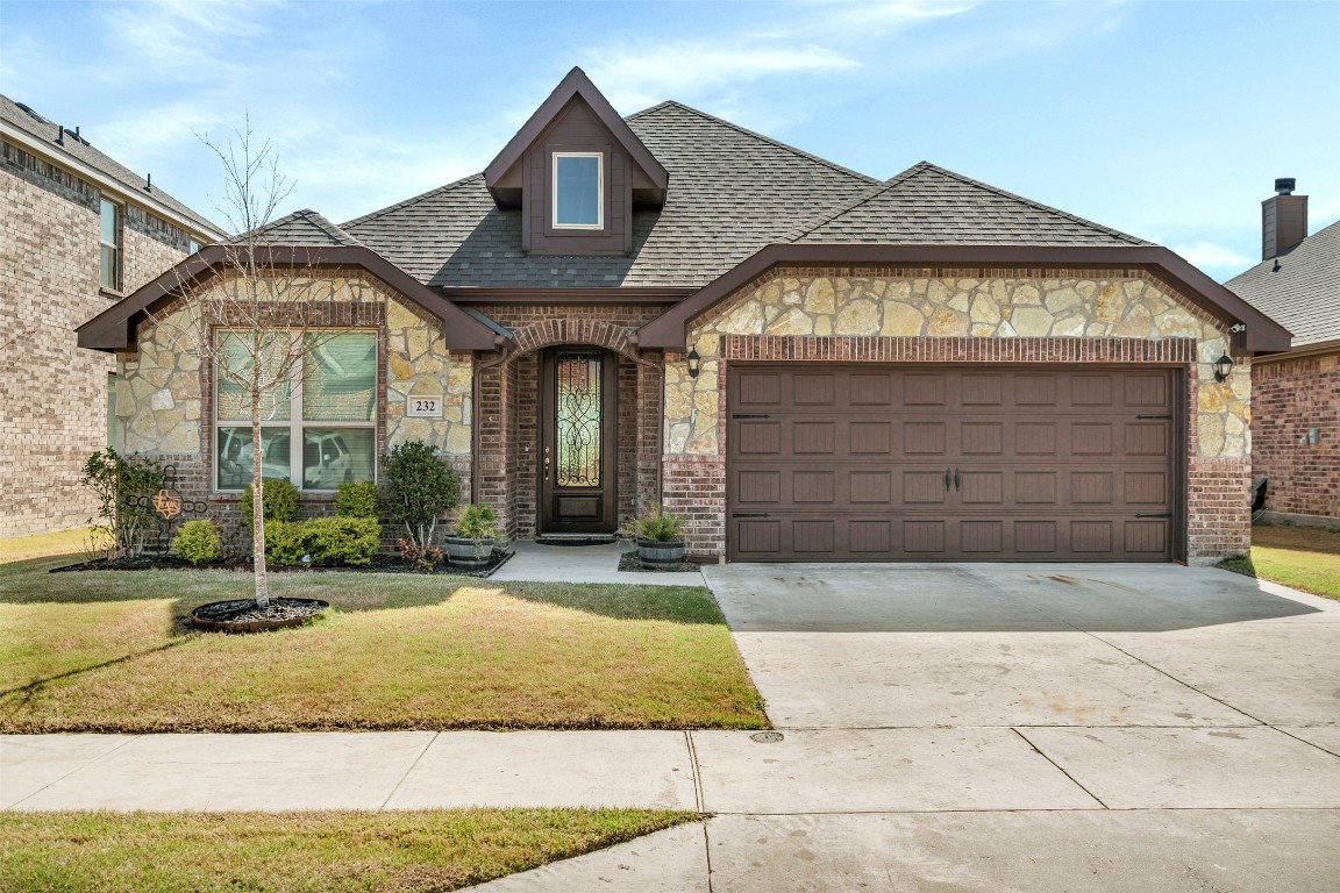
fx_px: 1228
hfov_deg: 57.2
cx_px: 670
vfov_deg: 40.0
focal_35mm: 33
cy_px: 446
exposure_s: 1/320
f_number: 6.3
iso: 100
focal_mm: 33
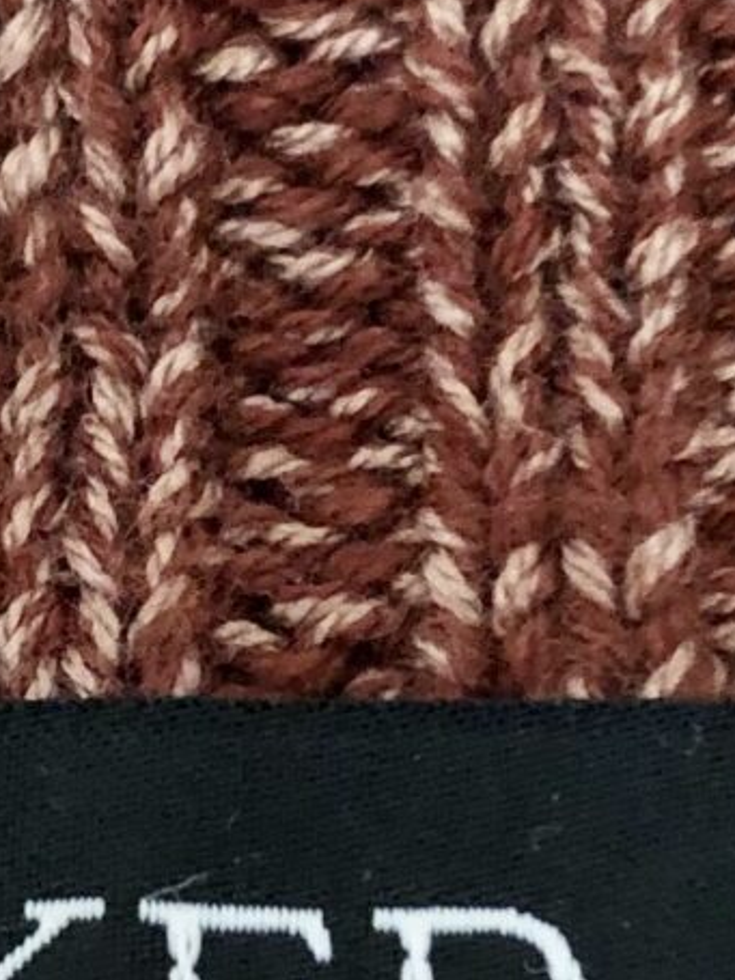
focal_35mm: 126
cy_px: 678
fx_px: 3569
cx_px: 403
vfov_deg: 15.6
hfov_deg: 11.8
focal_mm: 3.99
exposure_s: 1/4
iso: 100
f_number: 1.8
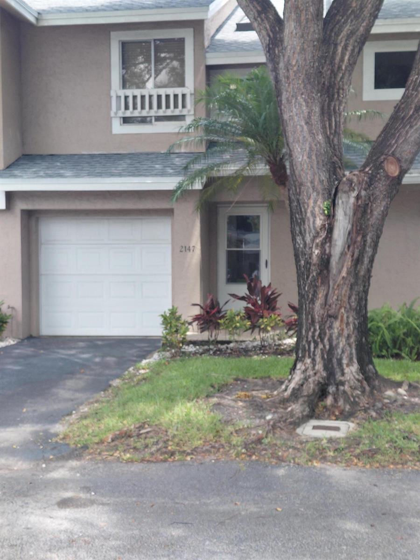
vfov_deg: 69.4
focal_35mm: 25
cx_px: 210
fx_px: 404
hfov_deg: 54.9
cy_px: 280
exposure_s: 1/237
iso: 32
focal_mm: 4.69
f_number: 1.8
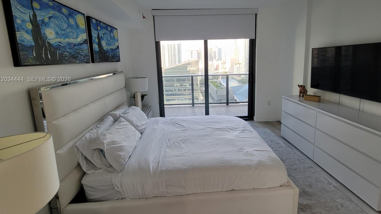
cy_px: 80
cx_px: 194
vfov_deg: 69.4
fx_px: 152
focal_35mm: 15
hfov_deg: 103.0
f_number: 2.2
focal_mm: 2.2
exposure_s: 1/60
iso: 100
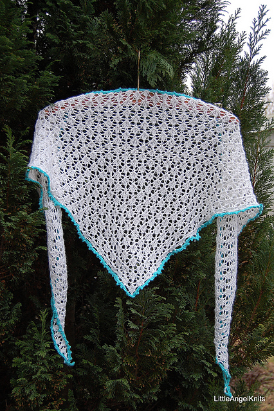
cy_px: 206
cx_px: 137
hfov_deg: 29.8
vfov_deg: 43.6
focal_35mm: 45
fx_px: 514
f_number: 4.2
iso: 400
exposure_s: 1/40
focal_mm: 30
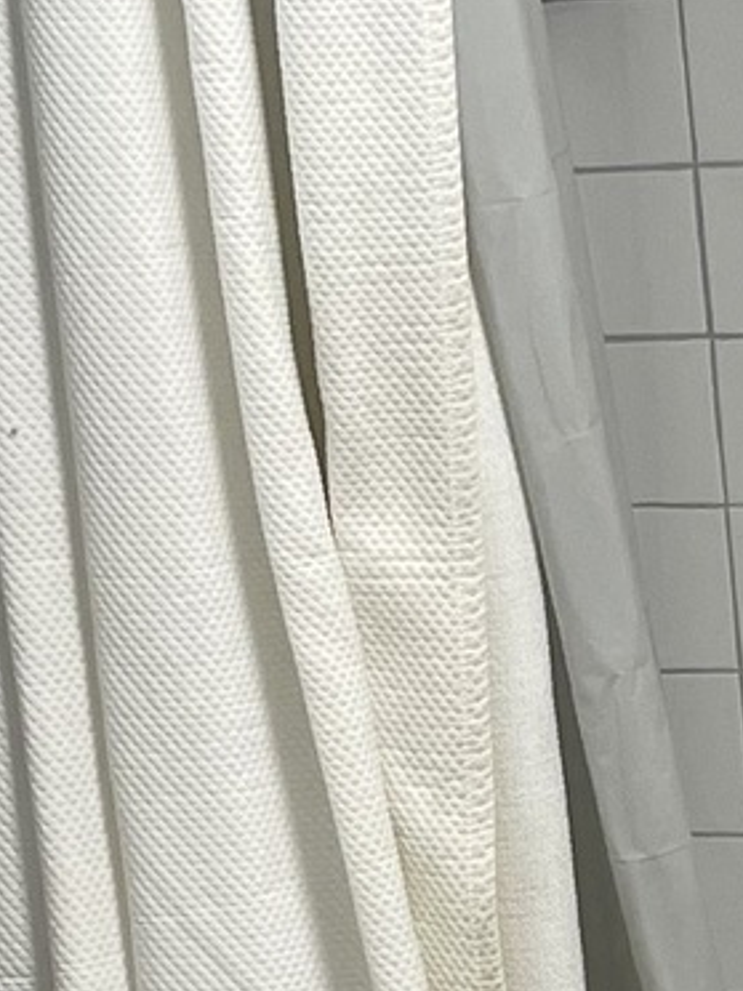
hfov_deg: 9.5
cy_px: 535
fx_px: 4436
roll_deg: +5.6
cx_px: 780
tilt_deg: -10.4
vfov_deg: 12.7
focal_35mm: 155
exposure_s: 1/120
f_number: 1.6
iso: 100
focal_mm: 5.1
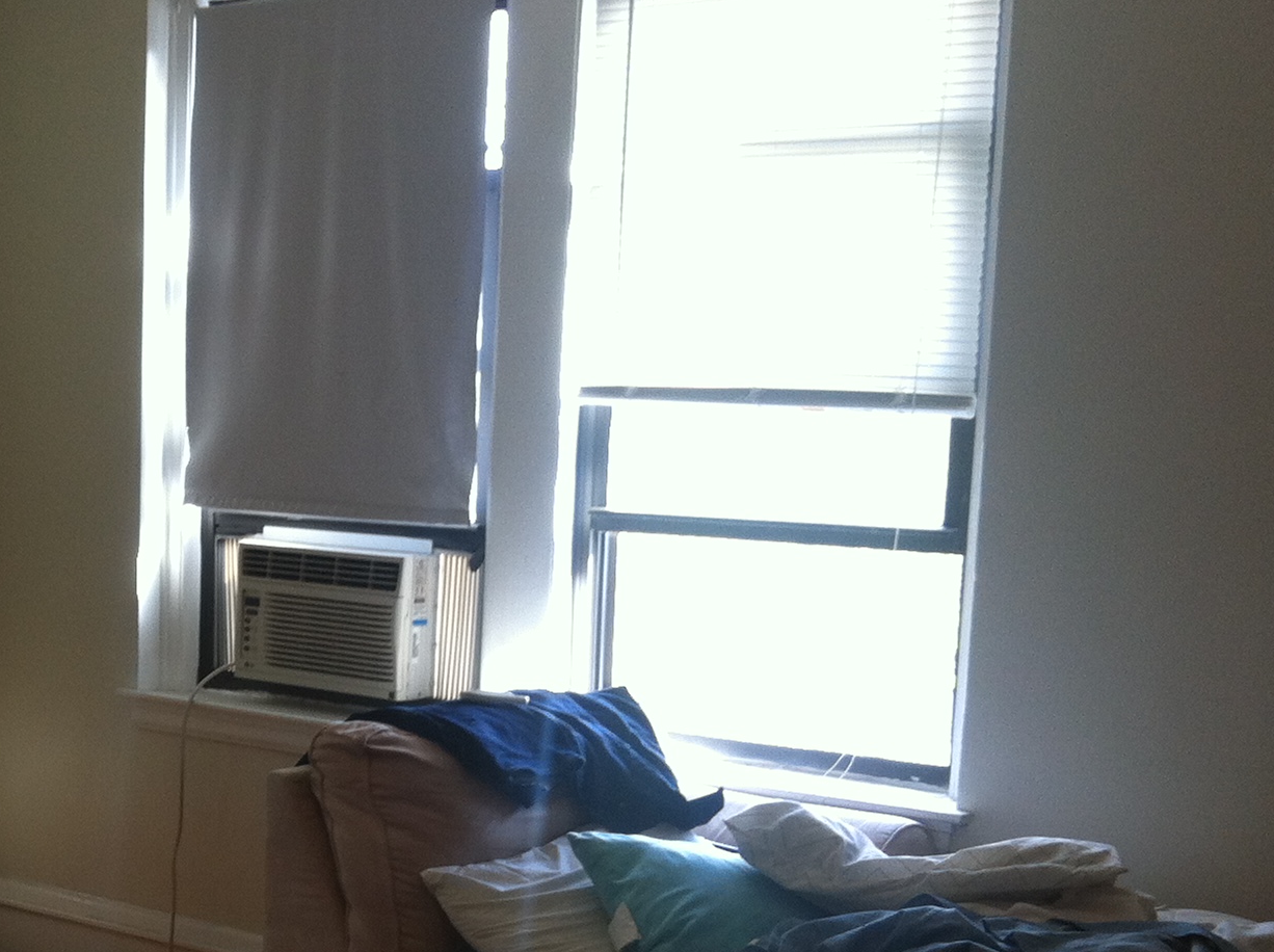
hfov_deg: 25.3
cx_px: 63
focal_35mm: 74
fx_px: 2720
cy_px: 750
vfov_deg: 19.7
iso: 80
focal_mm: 3.85
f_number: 2.8
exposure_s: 1/24
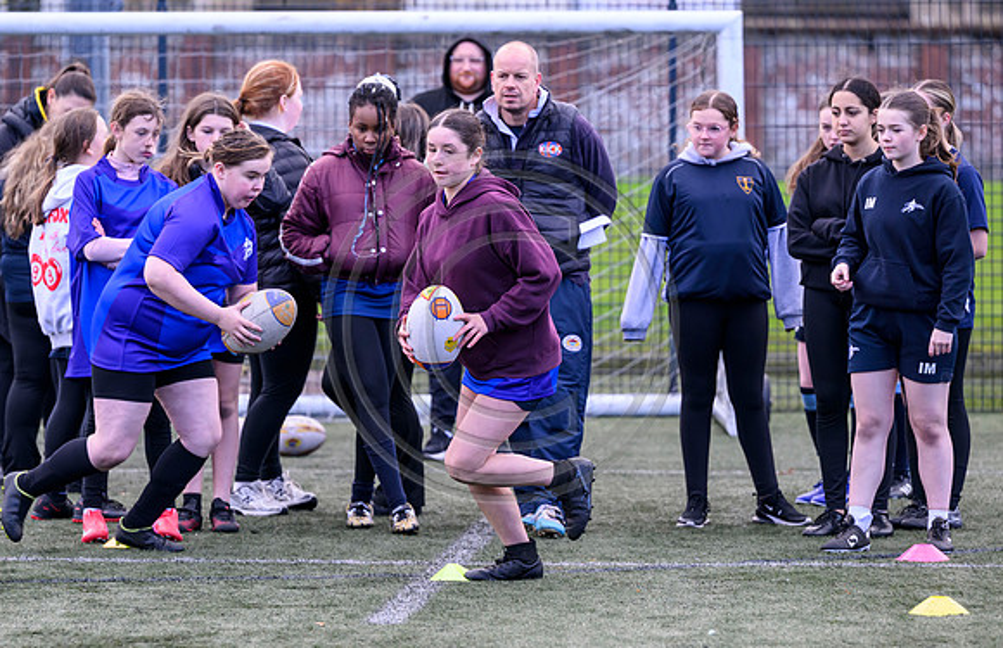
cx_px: 518
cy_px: 372
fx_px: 5582
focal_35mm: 202
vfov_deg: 6.6
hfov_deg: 10.3
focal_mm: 180
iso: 1600
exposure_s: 1/1250
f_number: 4
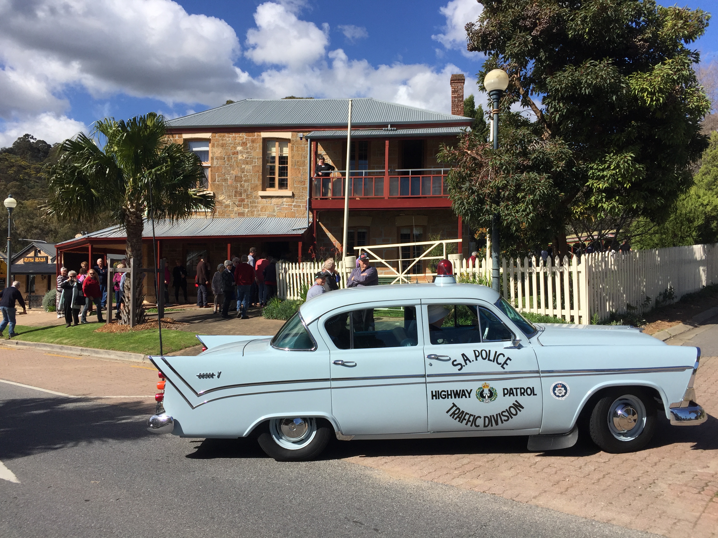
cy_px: 269
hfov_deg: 61.7
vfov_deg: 48.2
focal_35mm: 29
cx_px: 359
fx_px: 602
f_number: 2.2
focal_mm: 4.15
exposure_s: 1/2639
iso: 32
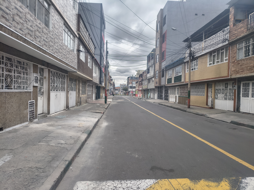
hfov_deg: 71.6
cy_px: 95
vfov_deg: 56.8
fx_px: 176
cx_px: 127
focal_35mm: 24
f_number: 1.8
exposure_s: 1/1873
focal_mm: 5.56
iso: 100
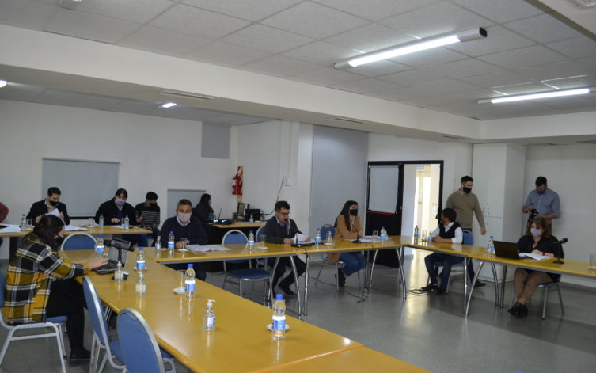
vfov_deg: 44.6
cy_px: 194
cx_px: 299
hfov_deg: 66.5
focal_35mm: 28
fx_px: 455
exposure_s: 1/60
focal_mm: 18
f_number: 3.5
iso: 500
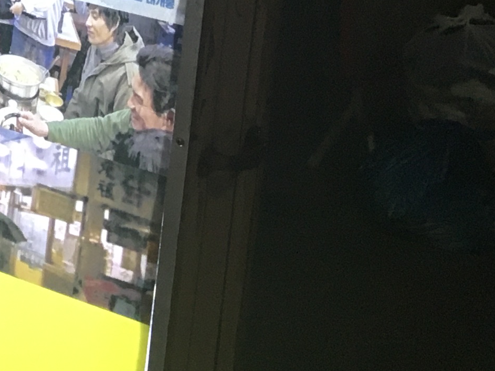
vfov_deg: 11.1
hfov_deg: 13.3
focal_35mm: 124
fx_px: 1773
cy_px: -301
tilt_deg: -4.3
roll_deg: -0.3
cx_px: -549
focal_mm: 4.15
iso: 40
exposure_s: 1/30
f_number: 2.2
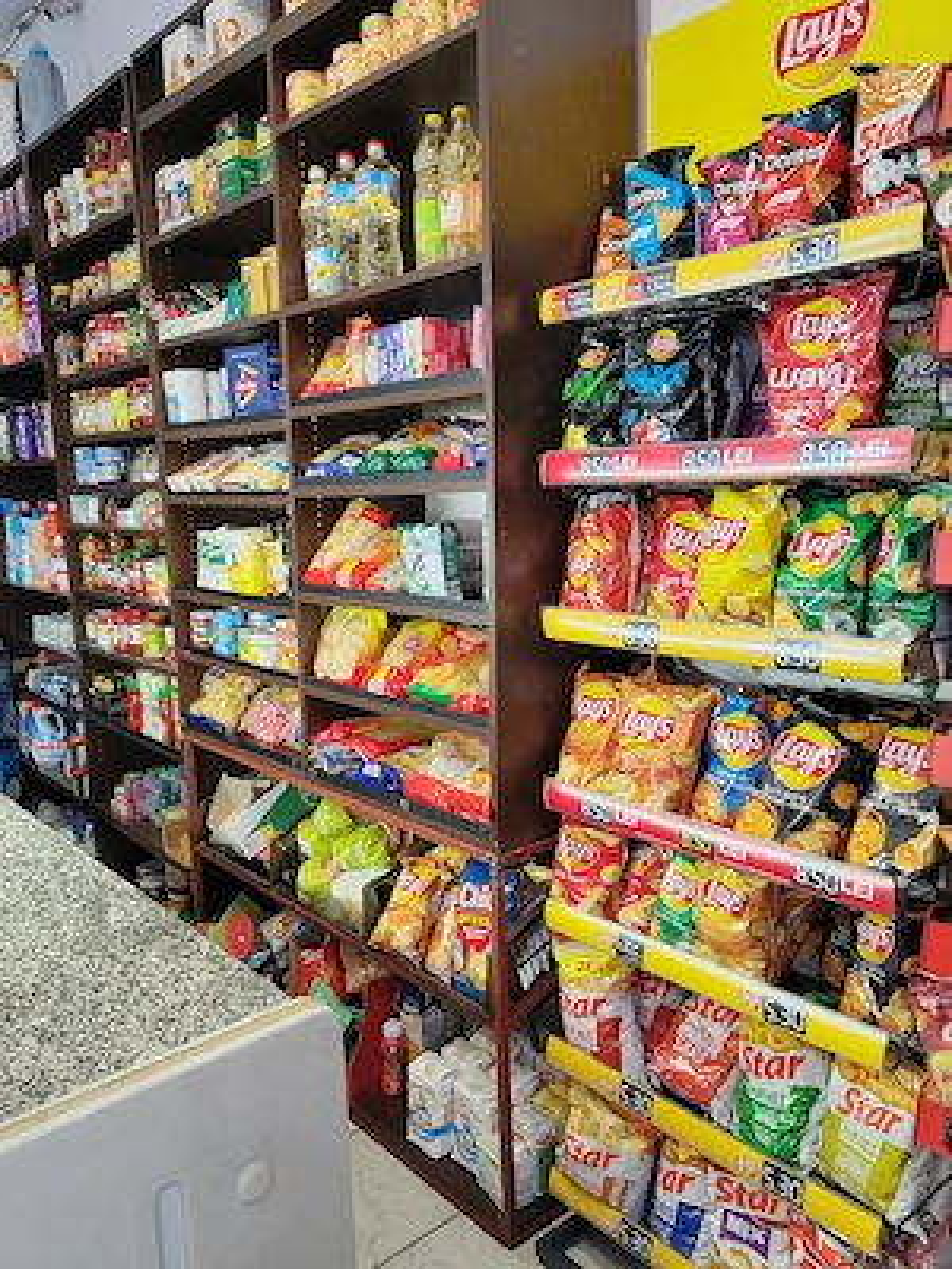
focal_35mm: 27
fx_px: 990
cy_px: 634
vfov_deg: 65.3
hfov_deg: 51.4
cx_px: 476
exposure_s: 1/33
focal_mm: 5.52
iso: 640
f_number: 1.9
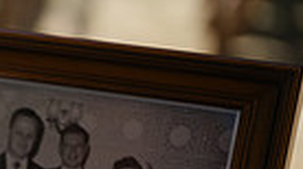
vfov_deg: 5.8
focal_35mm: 202
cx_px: -233
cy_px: 368
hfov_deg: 10.1
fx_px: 1620
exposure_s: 1/2700
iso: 160
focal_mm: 55
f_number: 1.7
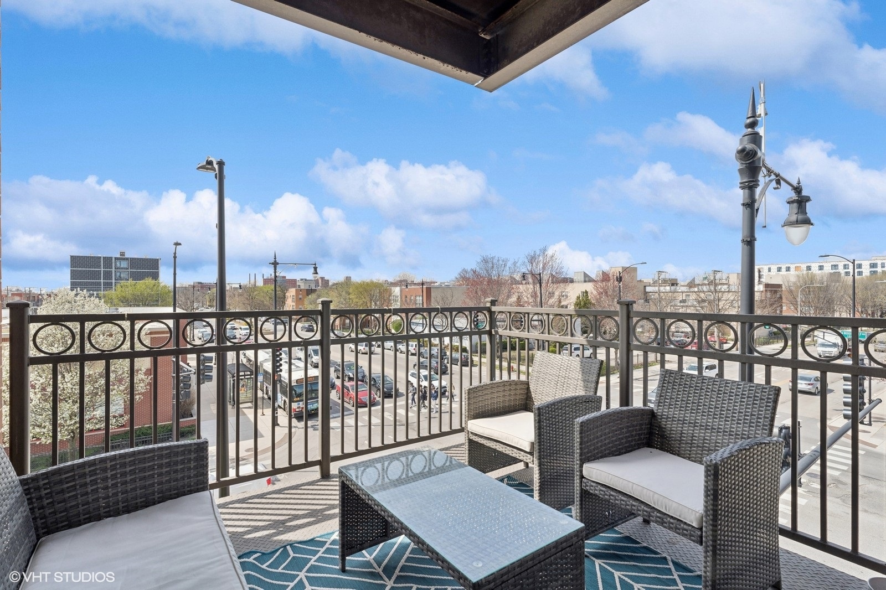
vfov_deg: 70.4
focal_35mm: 17
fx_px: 418
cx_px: 443
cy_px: 295
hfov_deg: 93.3
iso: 320
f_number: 8
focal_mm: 17
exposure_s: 1/320
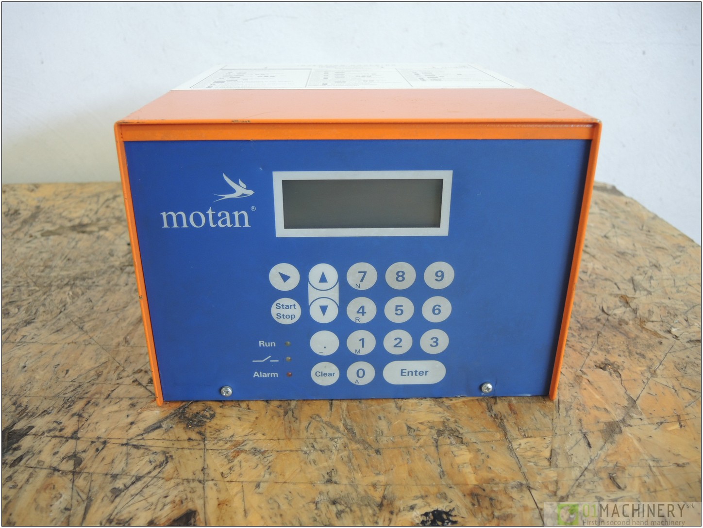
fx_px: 569
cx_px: 352
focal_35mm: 28
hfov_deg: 63.4
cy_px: 264
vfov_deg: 49.8
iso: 220
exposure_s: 1/30
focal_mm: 6
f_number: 2
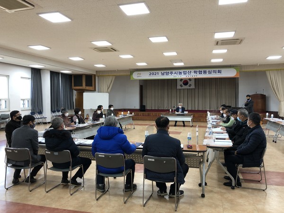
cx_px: 142
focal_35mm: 28
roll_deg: +0.6
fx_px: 230
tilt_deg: -1.4
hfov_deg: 63.4
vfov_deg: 49.7
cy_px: 106
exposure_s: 1/30
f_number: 1.8
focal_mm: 3.99
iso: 32
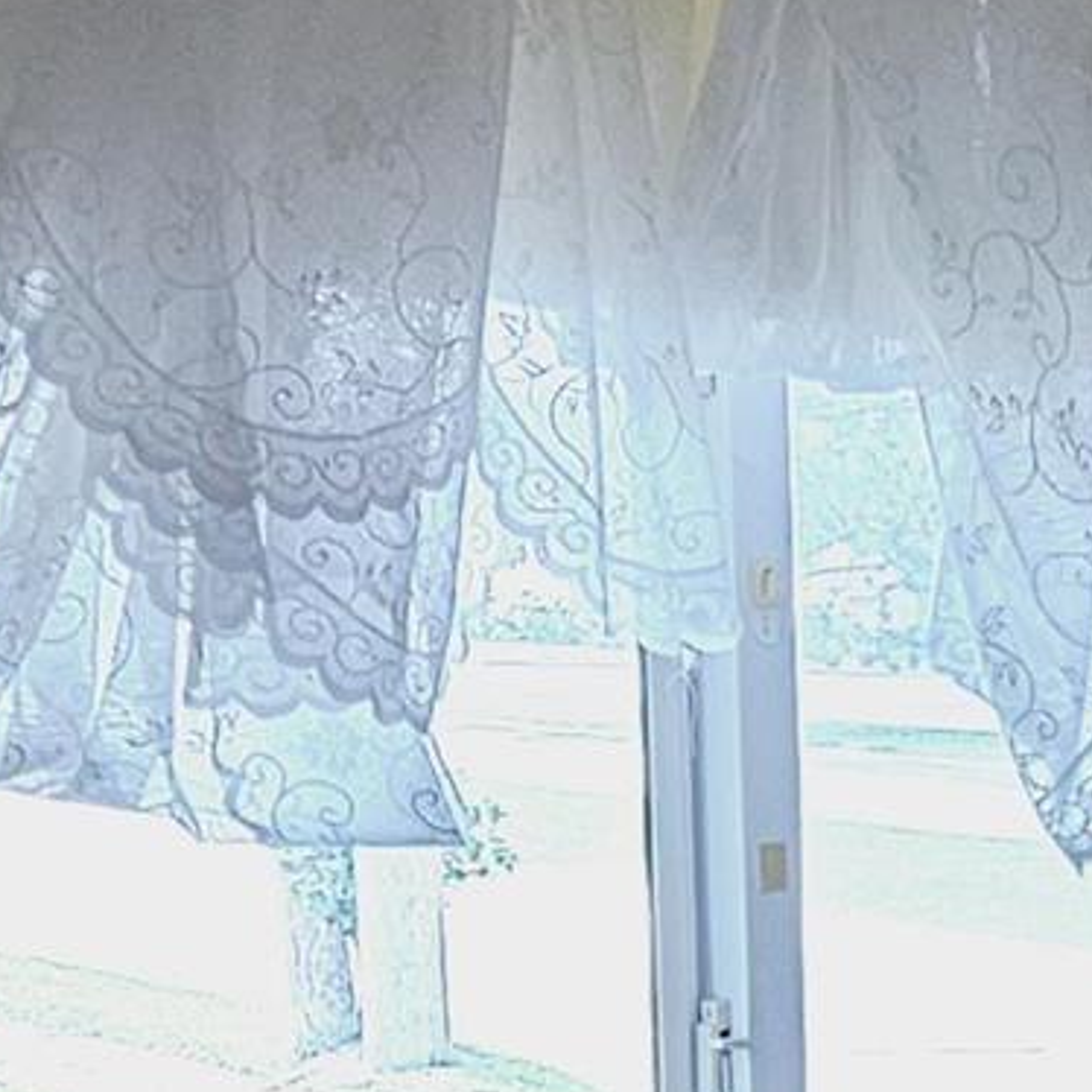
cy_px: 1644
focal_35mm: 167
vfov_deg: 10.1
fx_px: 5960
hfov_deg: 9.1
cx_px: 2905
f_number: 1.8
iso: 200
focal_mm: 5.4
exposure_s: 1/180
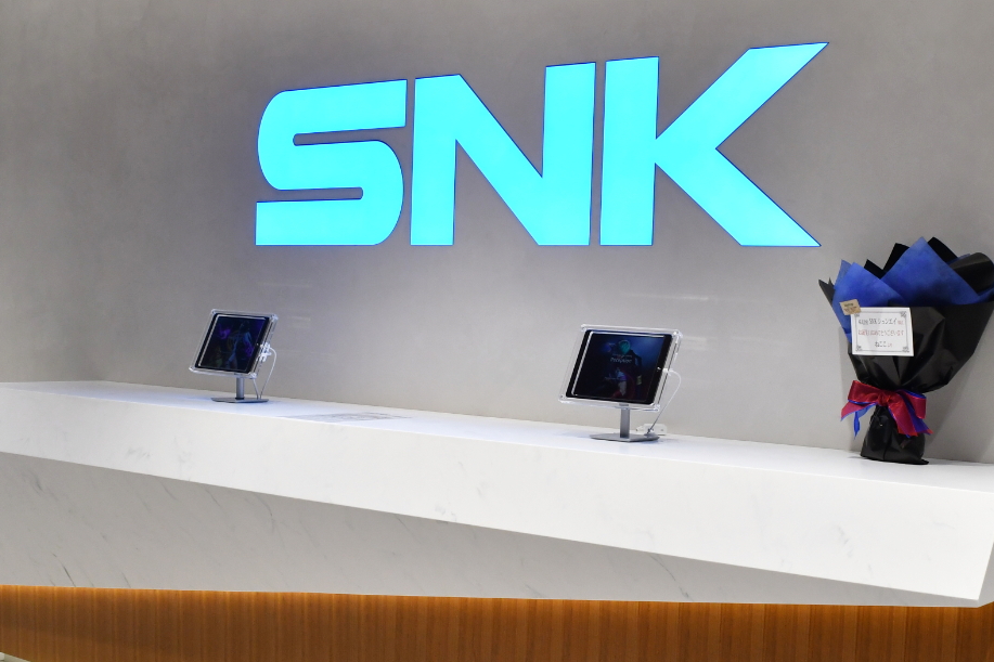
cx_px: 707
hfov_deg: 36.9
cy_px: 412
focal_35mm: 53
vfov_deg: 25.4
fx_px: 1463
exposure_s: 1/125
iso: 800
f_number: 8
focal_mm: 20
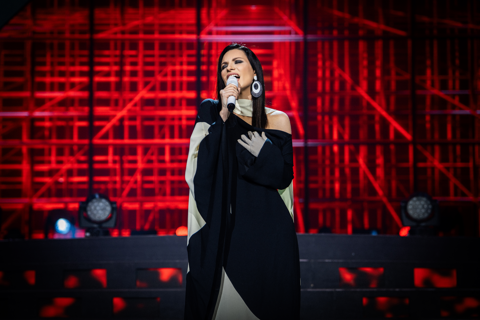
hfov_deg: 25.4
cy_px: 160
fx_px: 1067
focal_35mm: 80
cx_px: 240
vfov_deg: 17.1
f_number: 2.8
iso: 250
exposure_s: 1/200
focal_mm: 80
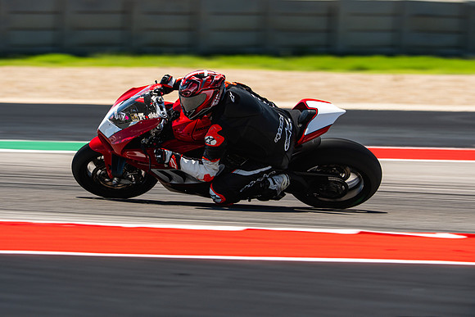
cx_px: 238
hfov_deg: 4.9
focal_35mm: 420
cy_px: 158
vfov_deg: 3.3
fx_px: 5543
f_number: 5.6
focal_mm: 280
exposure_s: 1/250
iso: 160
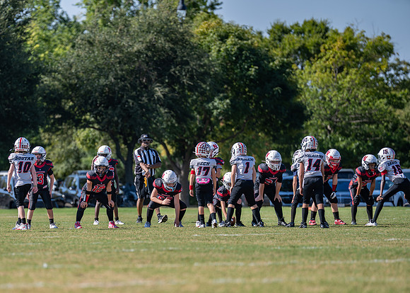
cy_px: 191
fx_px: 3189
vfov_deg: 5.3
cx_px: 124
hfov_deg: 7.4
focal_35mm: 274
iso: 160
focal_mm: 200
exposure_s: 1/2000
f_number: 2.8
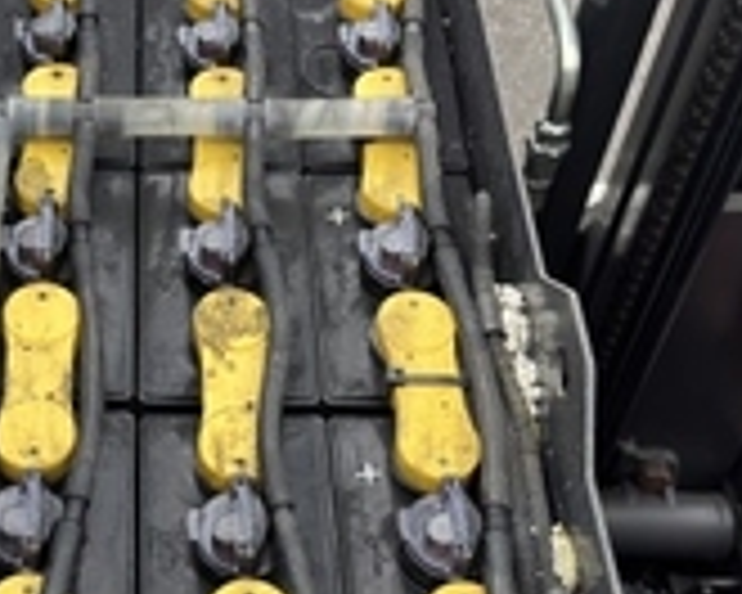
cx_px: 144
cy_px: 333
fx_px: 1493
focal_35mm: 68
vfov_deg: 22.5
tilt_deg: -49.4
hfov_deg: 27.3
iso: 100
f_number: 1.78
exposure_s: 1/750
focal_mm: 6.76
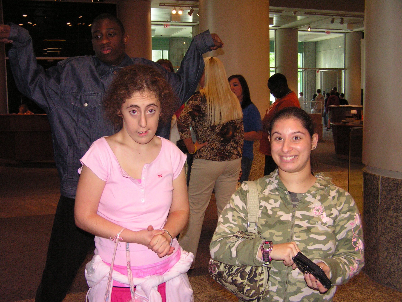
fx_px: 441
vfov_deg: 37.7
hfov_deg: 49.0
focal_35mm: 38
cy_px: 151
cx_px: 201
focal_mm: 6.3
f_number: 2.8
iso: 200
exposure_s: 1/40
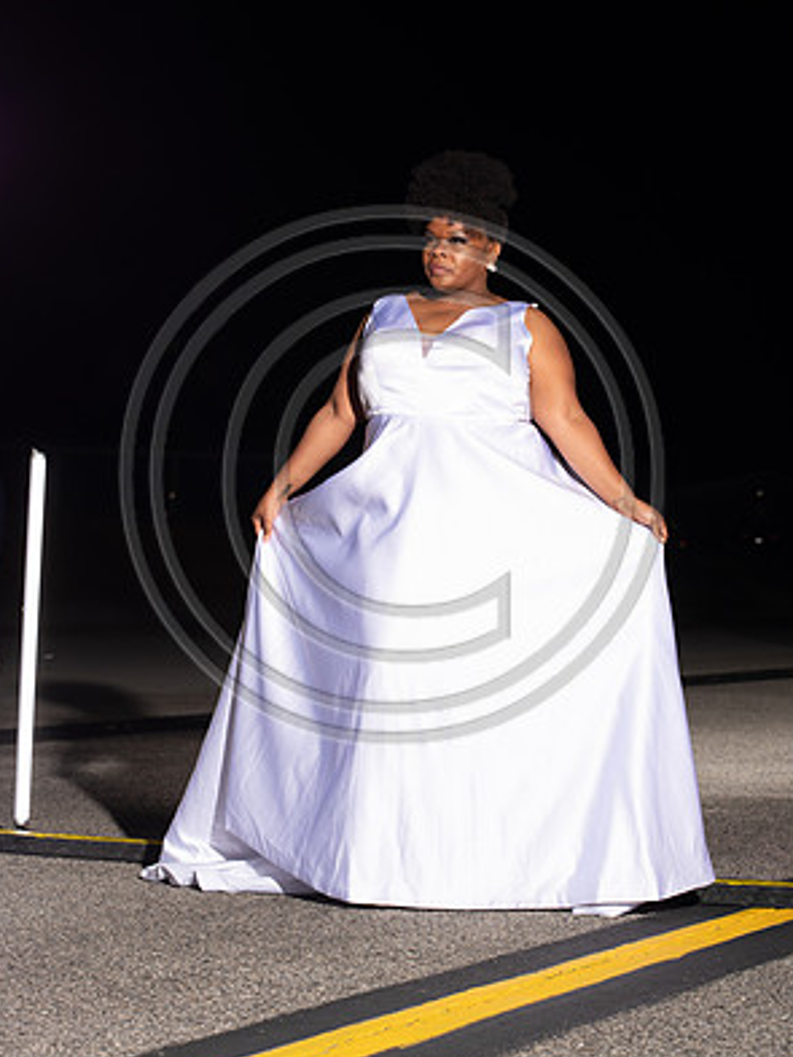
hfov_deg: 14.9
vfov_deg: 19.8
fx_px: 3022
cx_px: 394
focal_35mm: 99
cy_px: 473
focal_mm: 90
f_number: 6.3
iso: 1000
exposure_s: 1/200
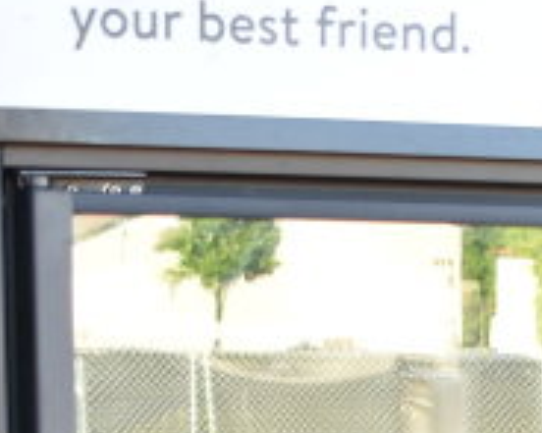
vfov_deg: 8.2
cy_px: 1000
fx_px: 2811
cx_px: 654
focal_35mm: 175
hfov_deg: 10.8
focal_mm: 25
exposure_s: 1/50
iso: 200
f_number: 4
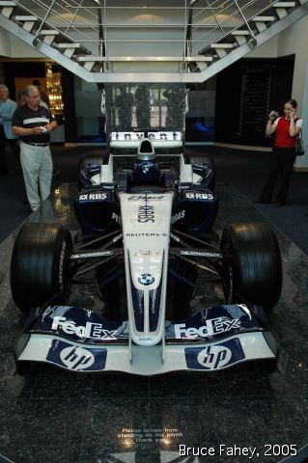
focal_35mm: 33
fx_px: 424
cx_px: 154
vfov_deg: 57.3
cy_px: 232
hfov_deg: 39.9
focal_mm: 22
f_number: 4
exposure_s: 1/125
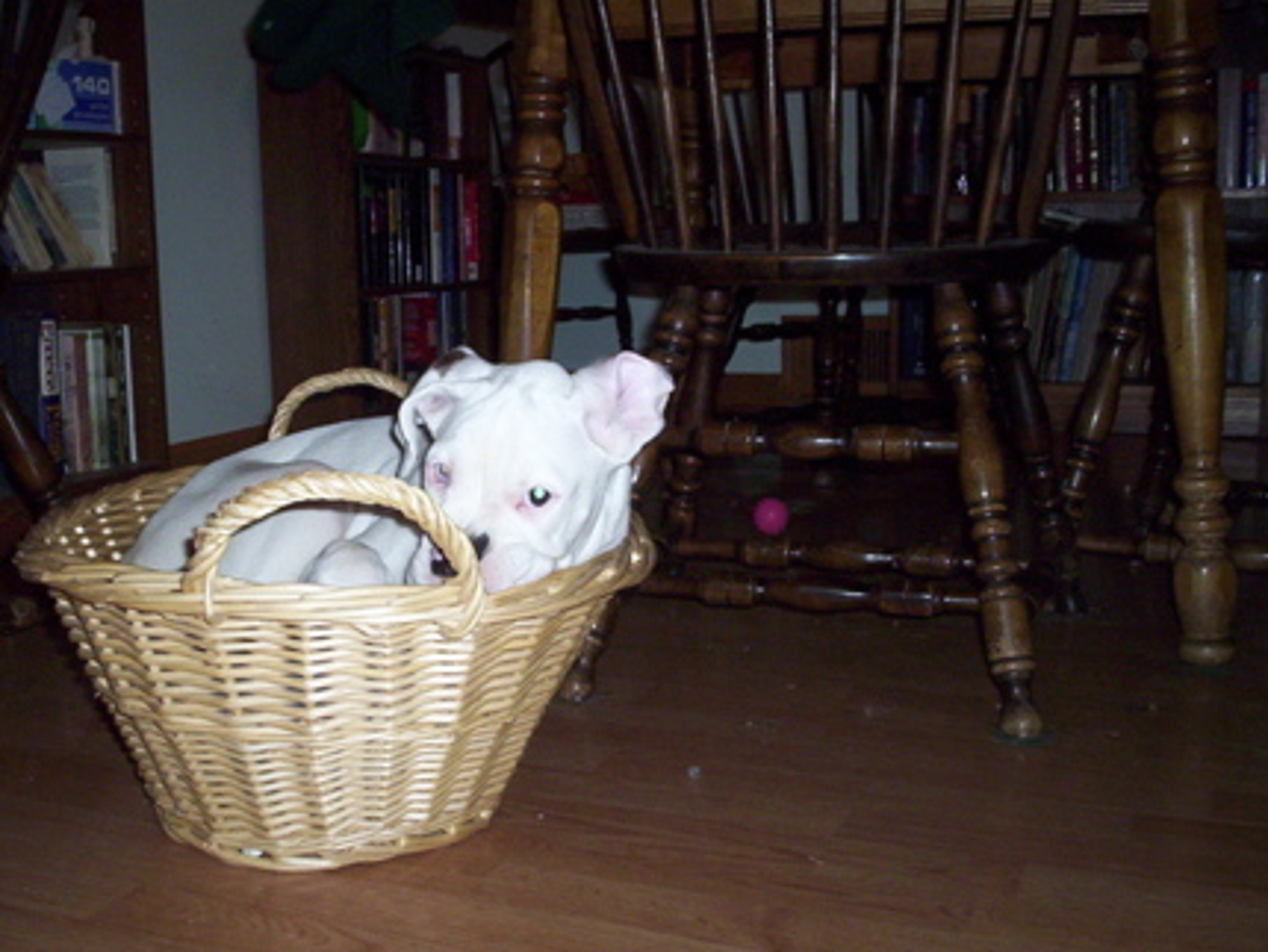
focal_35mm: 42
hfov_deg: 44.7
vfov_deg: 34.4
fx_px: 1539
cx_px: 575
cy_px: 488
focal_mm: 4.99
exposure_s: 1/60
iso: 140
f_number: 4.5
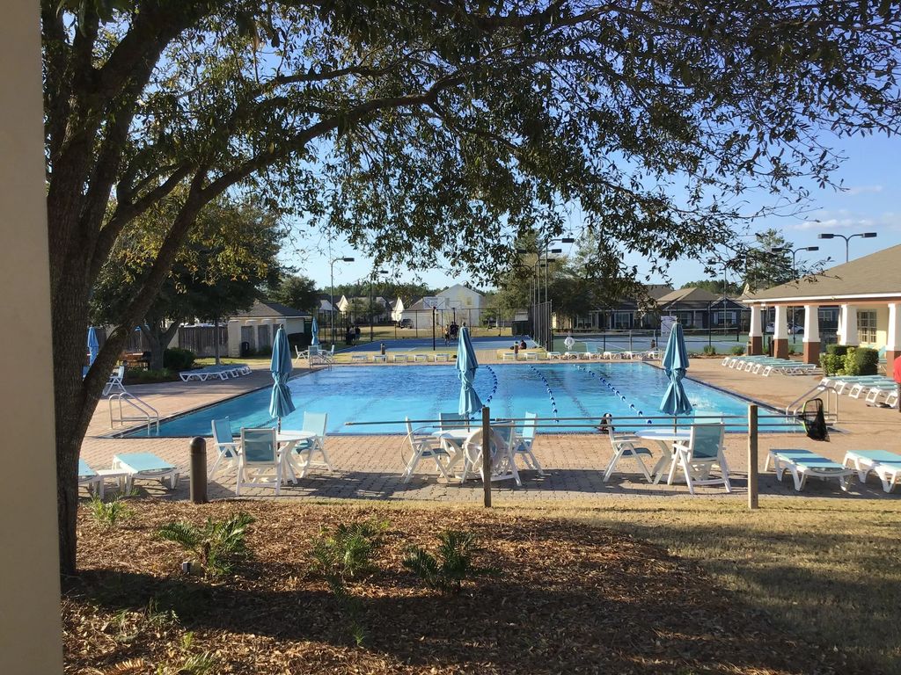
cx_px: 450
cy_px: 338
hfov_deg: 58.4
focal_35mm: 31
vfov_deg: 45.4
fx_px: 807
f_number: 2.4
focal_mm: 3.3
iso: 25
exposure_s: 1/840
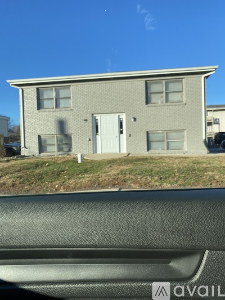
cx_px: 112
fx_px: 225
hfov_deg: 53.0
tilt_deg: -0.2
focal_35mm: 26
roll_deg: +0.5
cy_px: 150
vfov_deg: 67.3
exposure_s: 1/1429
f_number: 1.8
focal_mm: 4.25
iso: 32
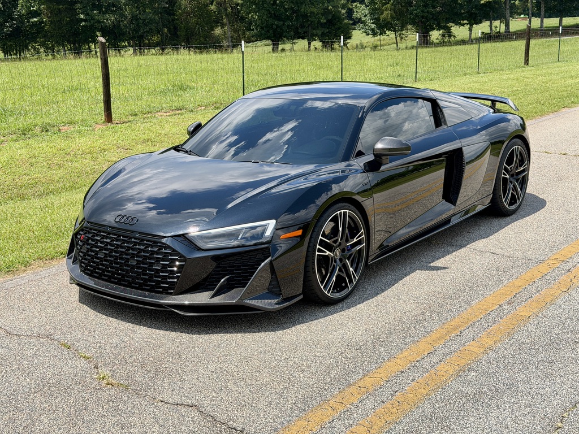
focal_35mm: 48
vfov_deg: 30.3
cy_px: 217
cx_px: 290
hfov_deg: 39.7
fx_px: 803
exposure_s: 1/3378
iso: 64
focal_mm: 6.76
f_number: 1.78
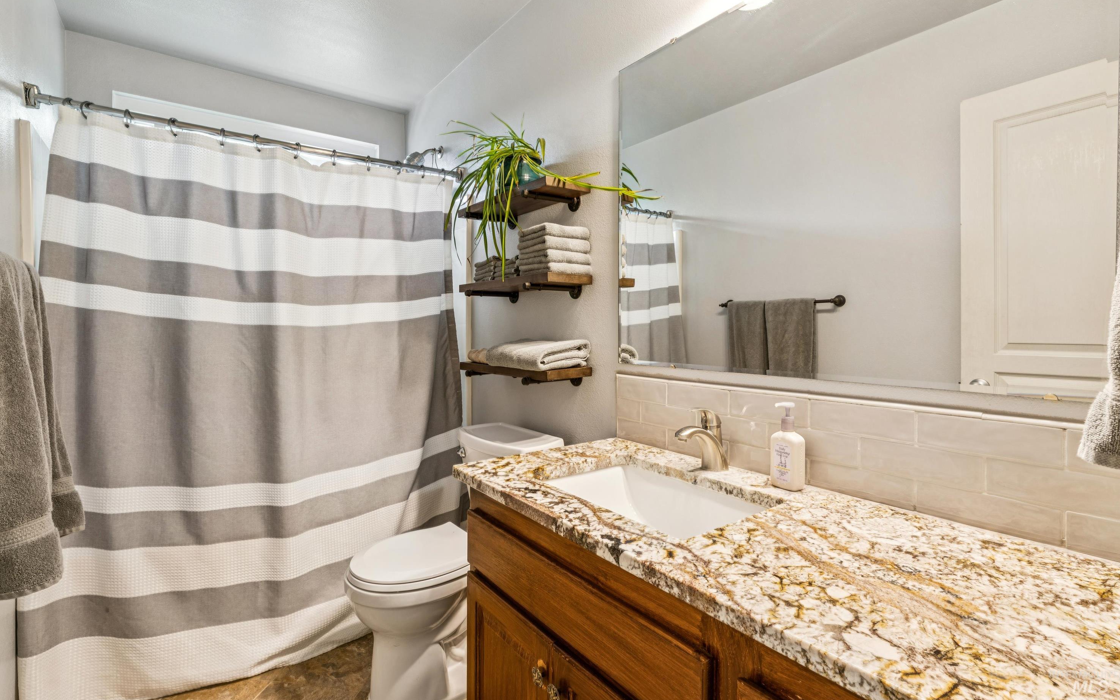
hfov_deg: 94.4
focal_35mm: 17
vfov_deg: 67.9
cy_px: 325
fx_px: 519
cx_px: 553
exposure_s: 1/3.33
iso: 400
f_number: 13
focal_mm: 16
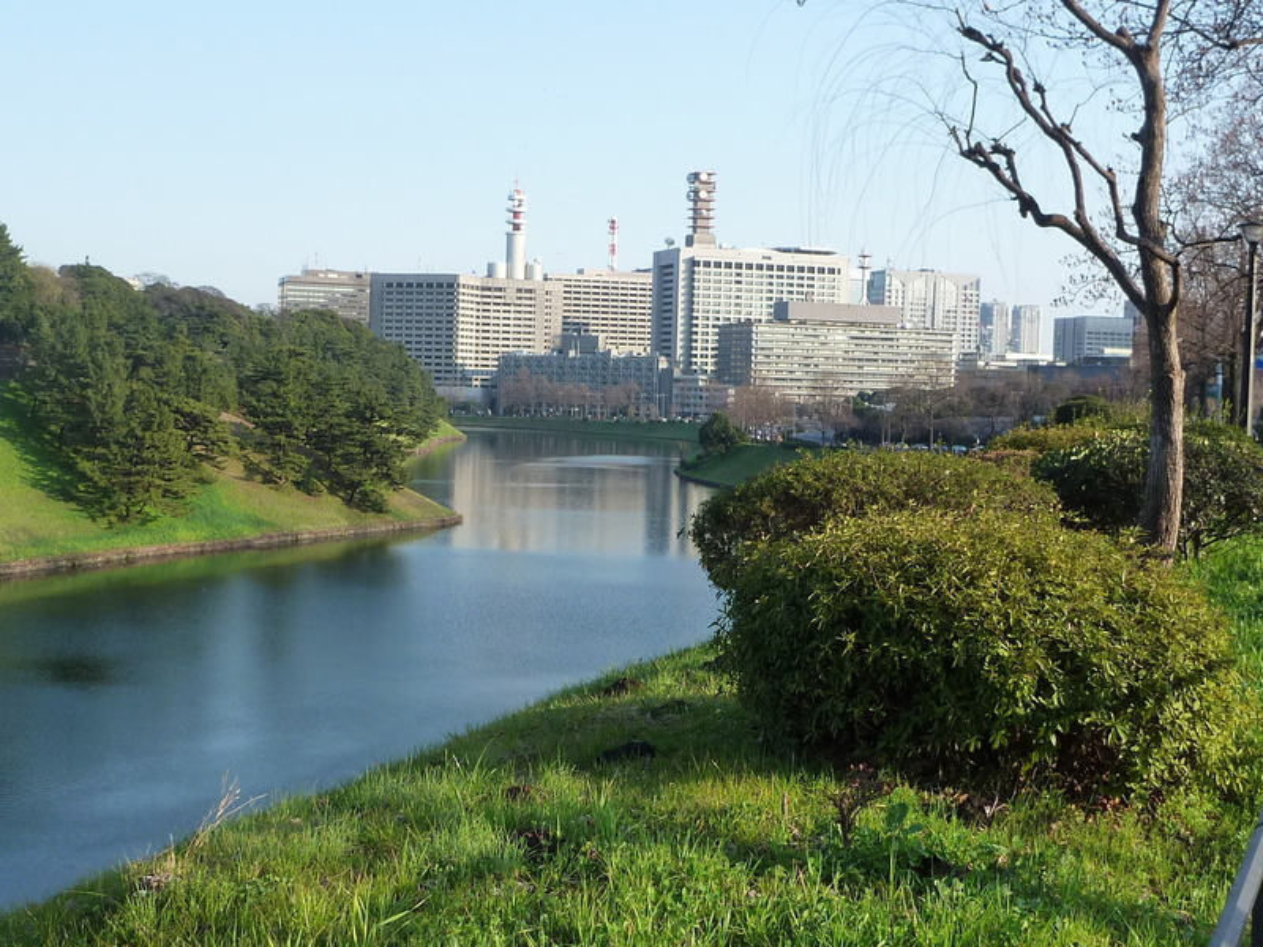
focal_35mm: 45
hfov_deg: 42.1
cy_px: 474
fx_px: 1642
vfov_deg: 32.2
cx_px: 632
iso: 125
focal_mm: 4.9
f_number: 3.3
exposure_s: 1/320
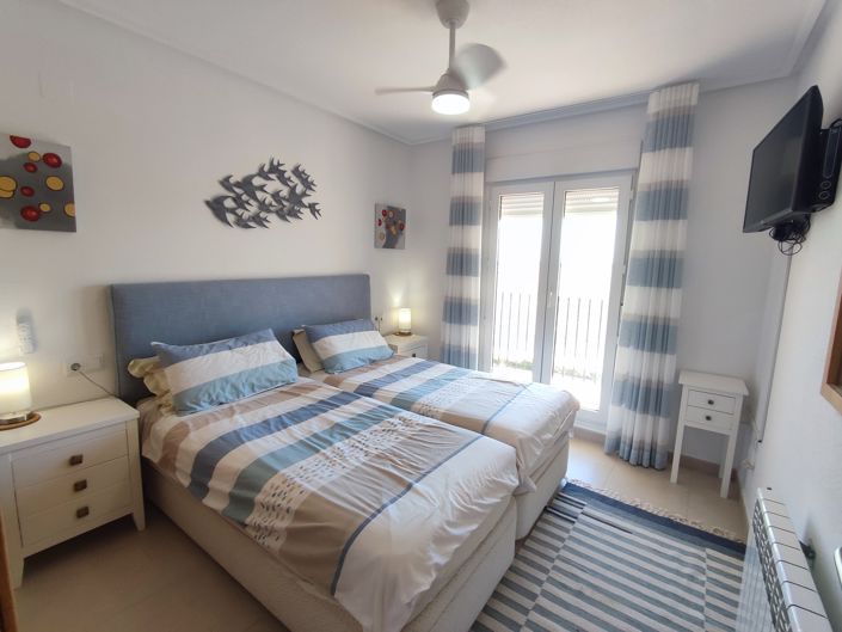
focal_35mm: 16
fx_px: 389
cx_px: 421
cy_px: 316
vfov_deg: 78.1
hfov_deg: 94.5
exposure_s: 1/100
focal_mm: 1.65
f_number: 2.2
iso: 82
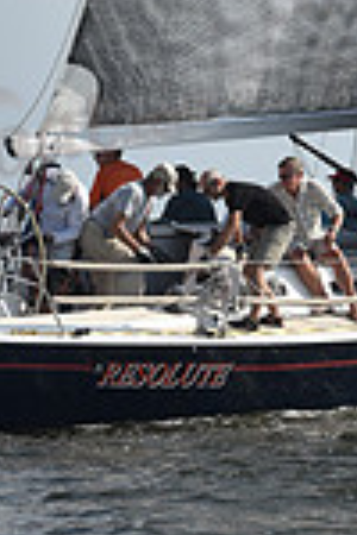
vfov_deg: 7.4
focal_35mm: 270
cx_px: 394
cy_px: -435
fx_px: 4016
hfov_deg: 5.1
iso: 250
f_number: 10
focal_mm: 70
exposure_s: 1/1000
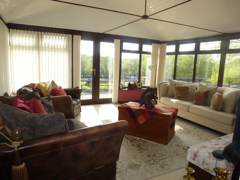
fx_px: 166
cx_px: 120
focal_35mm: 24
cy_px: 90
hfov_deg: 71.6
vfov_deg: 56.8
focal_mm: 4.3
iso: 100
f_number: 3.3
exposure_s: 1/160
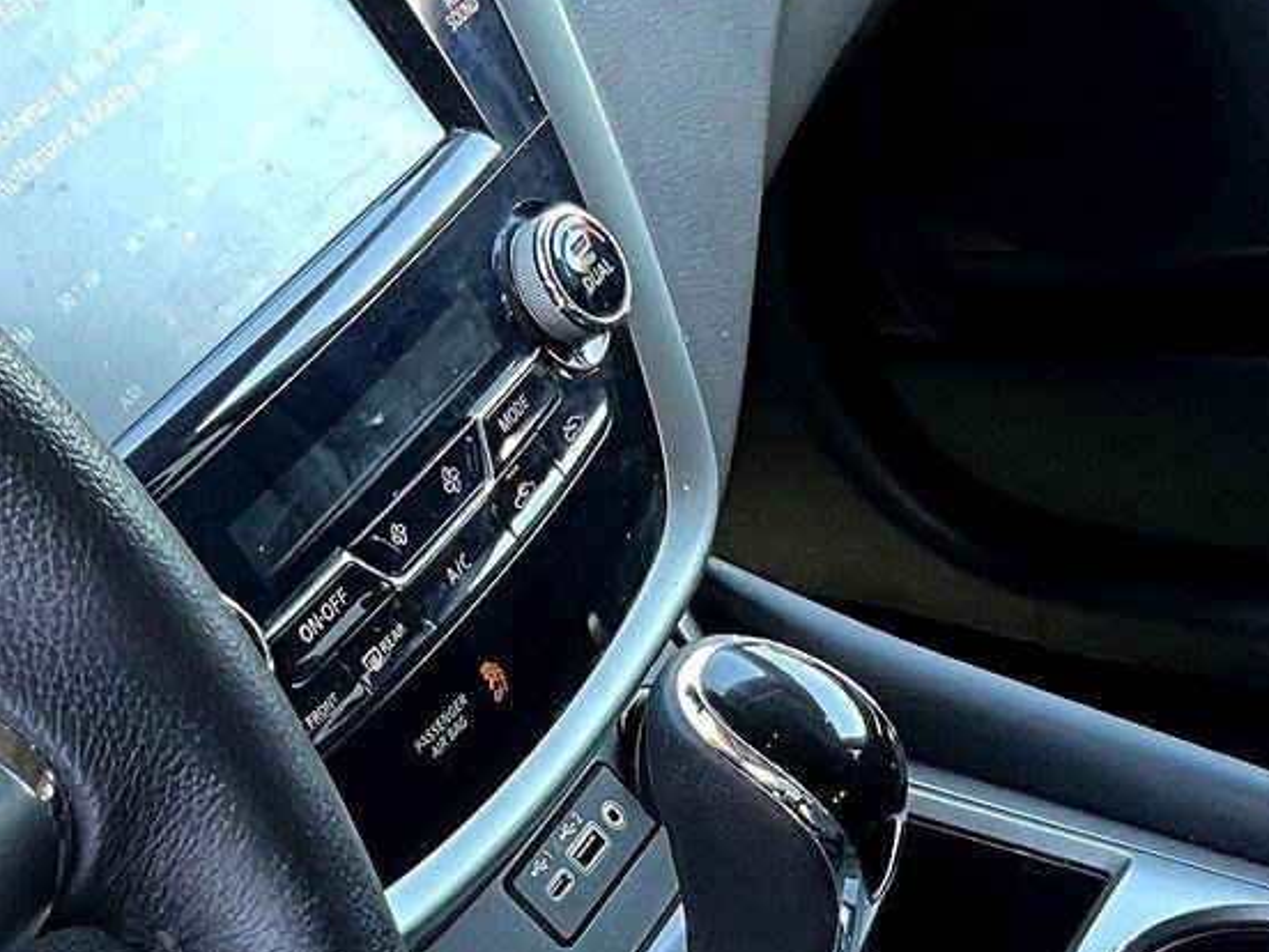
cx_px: 1175
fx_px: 3079
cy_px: 1244
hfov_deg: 22.6
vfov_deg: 16.6
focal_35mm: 84
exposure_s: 1/67
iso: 64
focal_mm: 3
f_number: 1.8
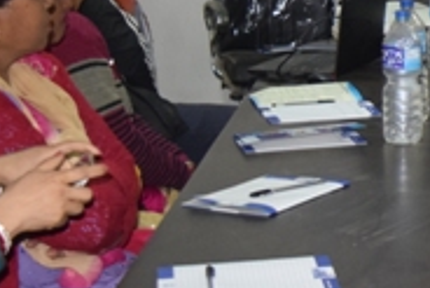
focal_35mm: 125
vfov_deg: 10.9
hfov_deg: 14.8
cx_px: 710
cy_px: 39
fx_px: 1494
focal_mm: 24
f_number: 4
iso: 2000
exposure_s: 1/60
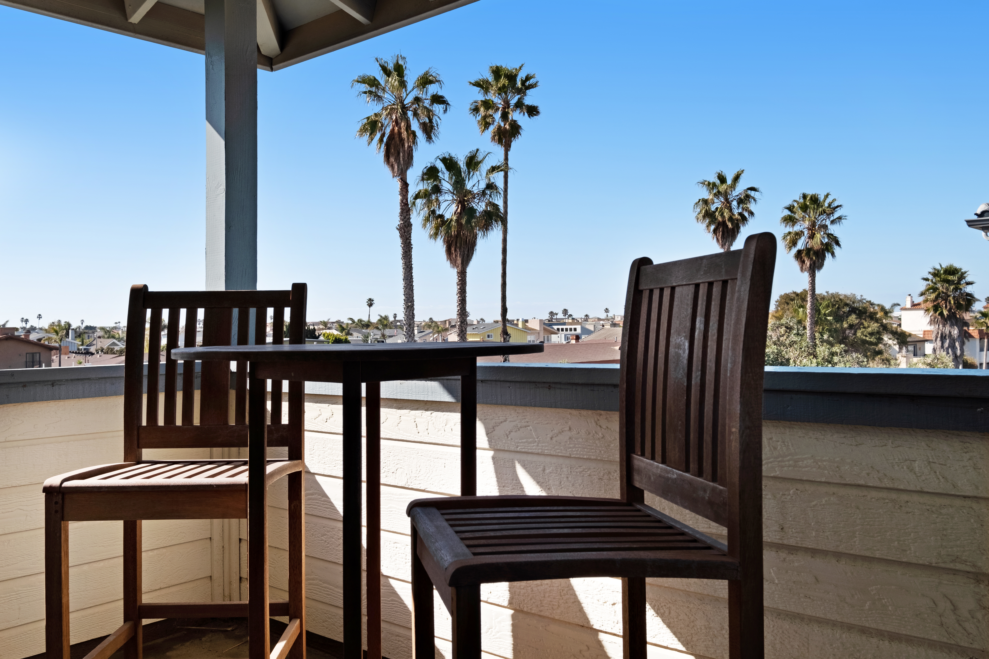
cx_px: 494
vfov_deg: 45.0
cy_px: 330
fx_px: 797
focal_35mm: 29
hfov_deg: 63.7
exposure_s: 1/800
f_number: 7.1
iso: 400
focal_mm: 19.1
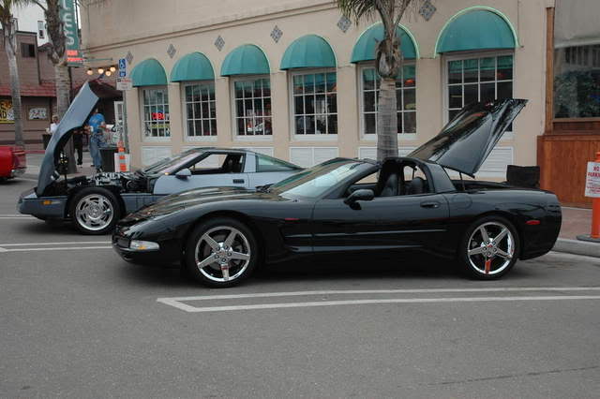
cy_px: 200
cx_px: 300
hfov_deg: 47.9
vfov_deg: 33.0
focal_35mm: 40
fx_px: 675
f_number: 7.1
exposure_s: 1/200
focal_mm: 27
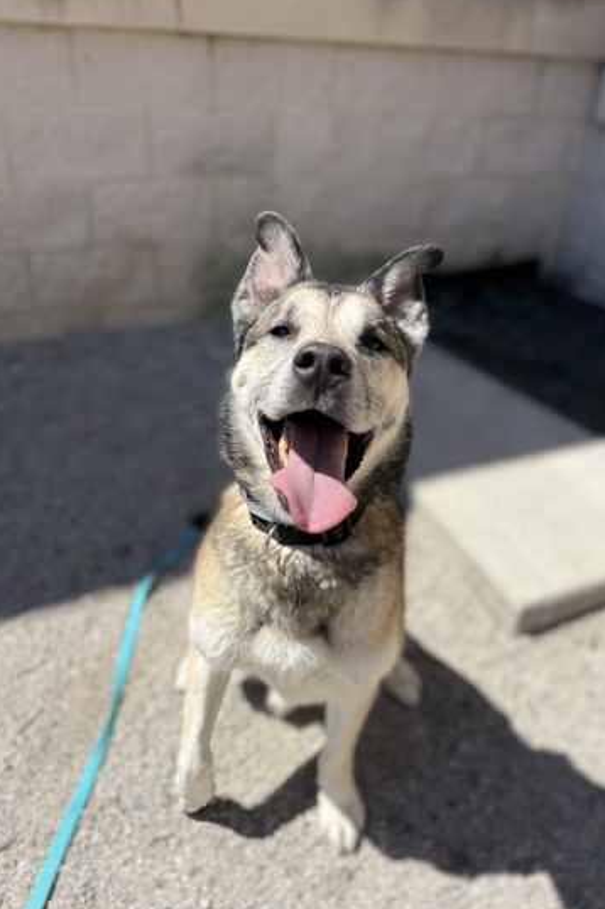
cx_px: 318
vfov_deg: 69.4
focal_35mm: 26
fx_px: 656
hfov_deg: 49.5
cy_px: 454
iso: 80
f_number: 1.78
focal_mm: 6.76
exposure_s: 1/4405
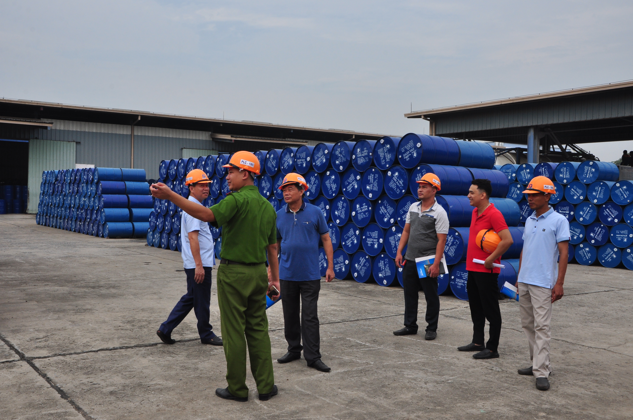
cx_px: 316
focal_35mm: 38
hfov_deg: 51.3
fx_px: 659
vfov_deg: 35.4
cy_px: 210
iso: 320
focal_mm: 25
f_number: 14
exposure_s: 1/200
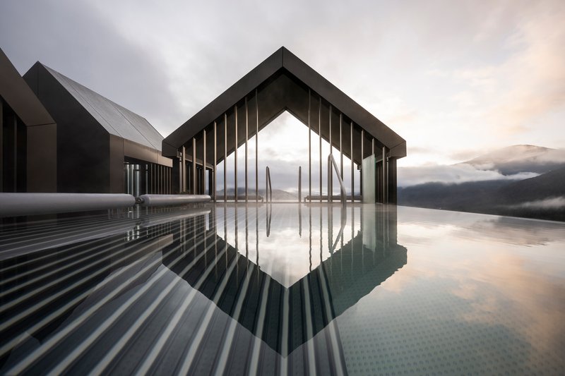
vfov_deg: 77.3
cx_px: 282
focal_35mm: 15
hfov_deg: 100.4
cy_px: 188
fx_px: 235
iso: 250
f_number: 7.1
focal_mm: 15
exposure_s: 1/100
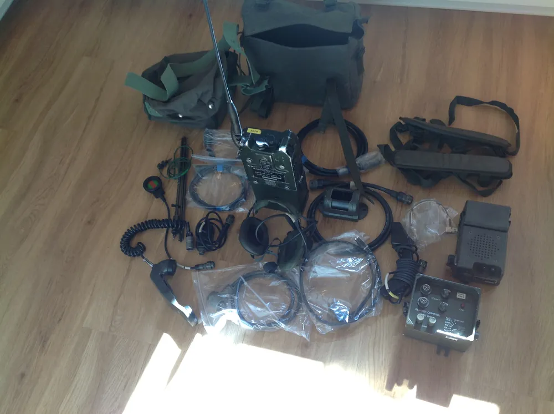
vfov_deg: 40.6
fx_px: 559
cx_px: 277
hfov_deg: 52.7
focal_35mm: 35
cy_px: 207
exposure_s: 1/60
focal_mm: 4.28
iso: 64
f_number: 2.4
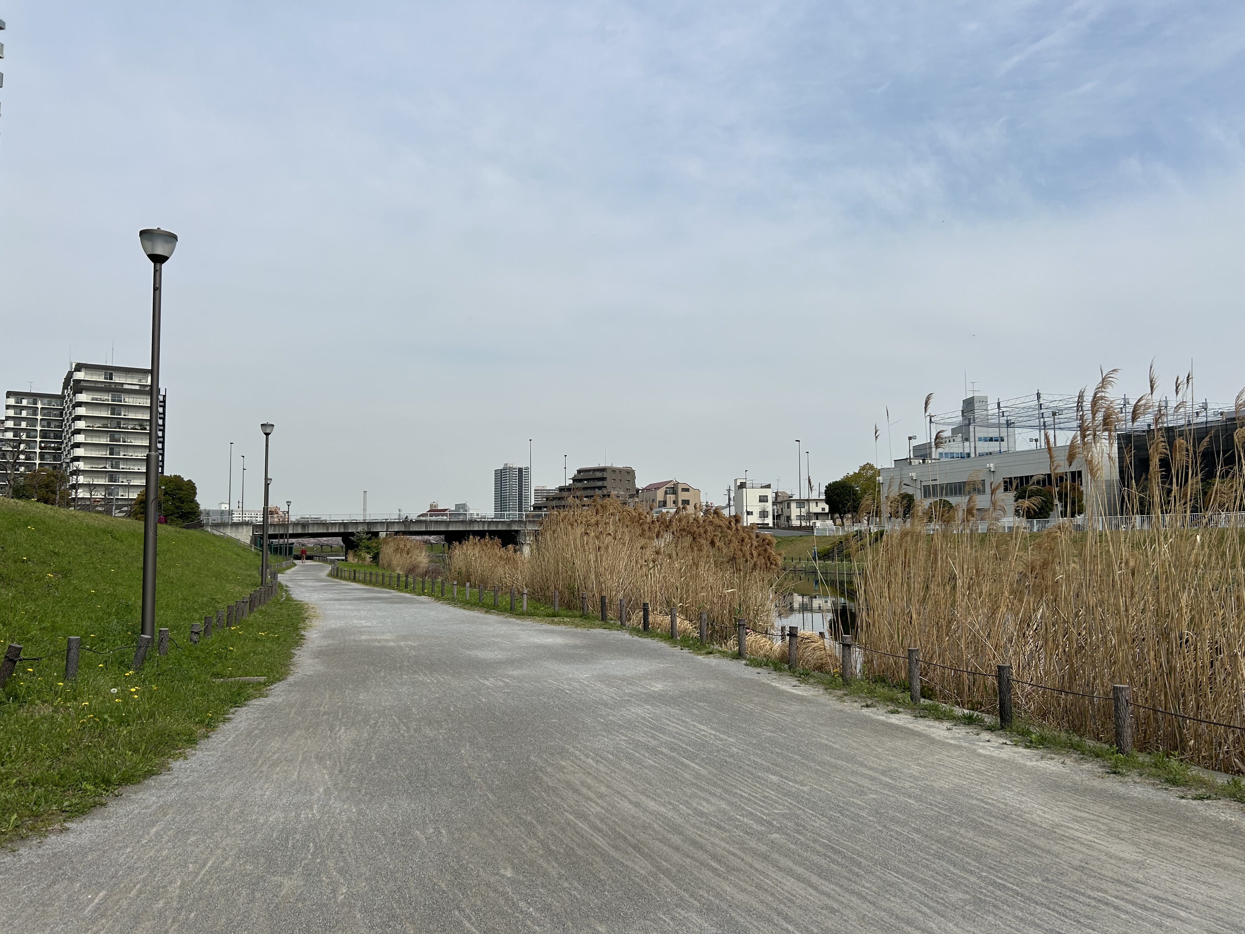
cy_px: 467
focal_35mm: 26
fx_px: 935
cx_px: 622
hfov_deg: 67.3
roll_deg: +0.6
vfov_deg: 53.1
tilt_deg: +4.7
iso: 50
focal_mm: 5.7
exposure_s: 1/7463
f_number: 1.5
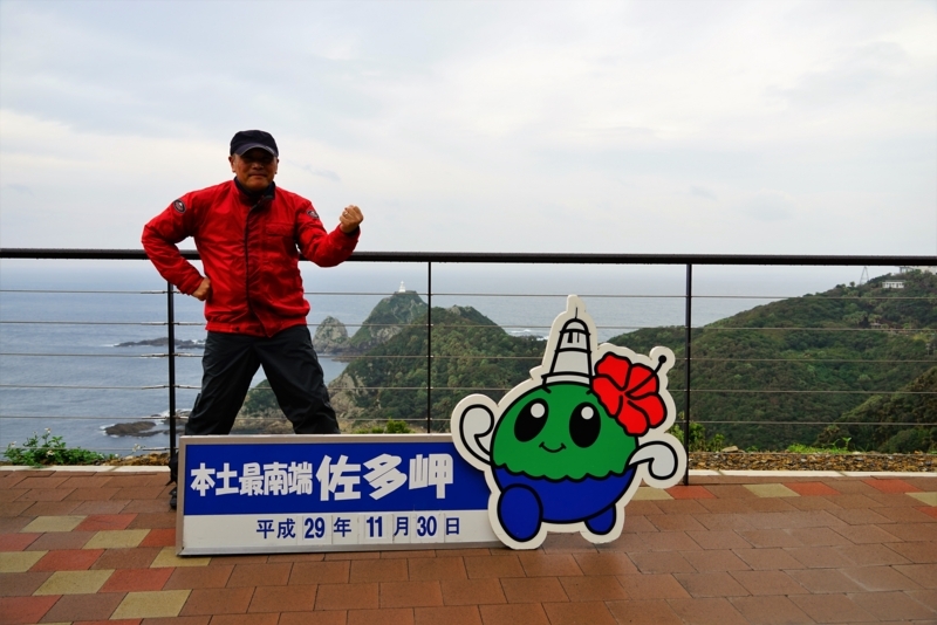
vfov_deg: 43.6
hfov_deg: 61.9
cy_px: 312
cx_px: 468
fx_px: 781
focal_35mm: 30
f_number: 5.6
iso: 100
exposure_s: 1/80
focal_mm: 30
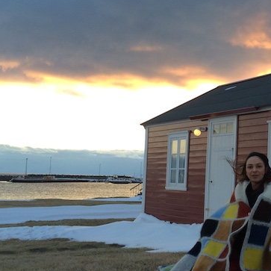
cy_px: 140
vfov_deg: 28.2
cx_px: 261
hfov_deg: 26.8
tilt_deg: +1.7
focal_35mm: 61
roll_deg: -1.4
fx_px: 540
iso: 32
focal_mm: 4.15
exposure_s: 1/122
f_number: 2.2
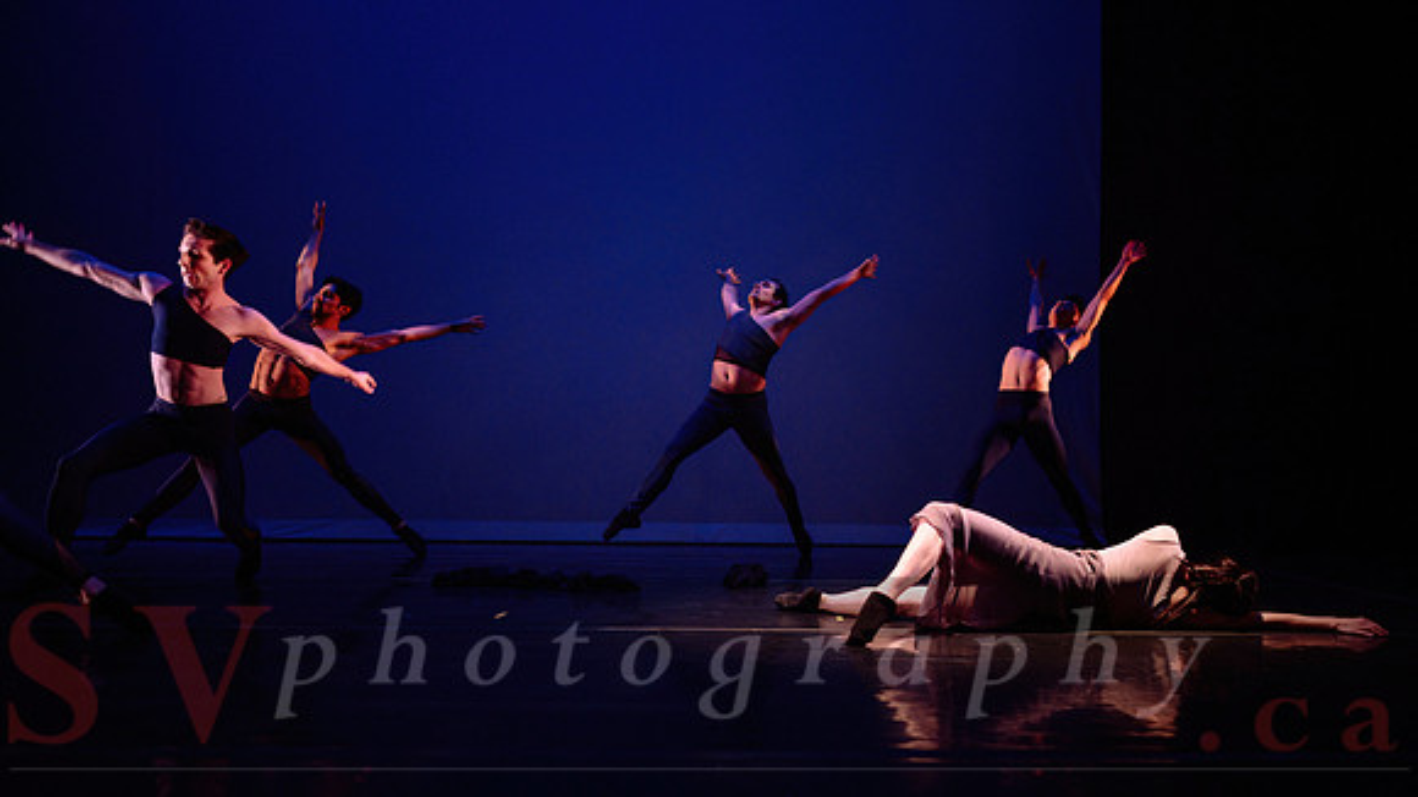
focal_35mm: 30
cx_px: 841
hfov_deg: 63.9
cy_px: 503
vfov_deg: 38.7
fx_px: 1126
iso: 1000
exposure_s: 1/320
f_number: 1.4
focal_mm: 24
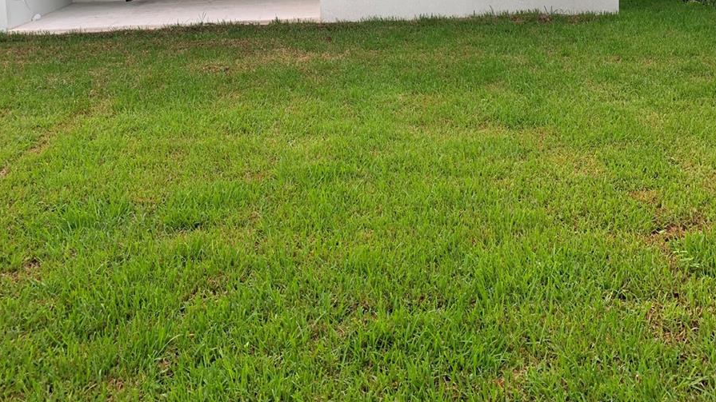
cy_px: -7
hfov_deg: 52.8
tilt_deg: -6.6
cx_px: 358
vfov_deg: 29.0
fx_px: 721
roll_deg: +2.6
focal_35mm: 38
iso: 25
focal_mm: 4.25
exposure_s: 1/173
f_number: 1.8
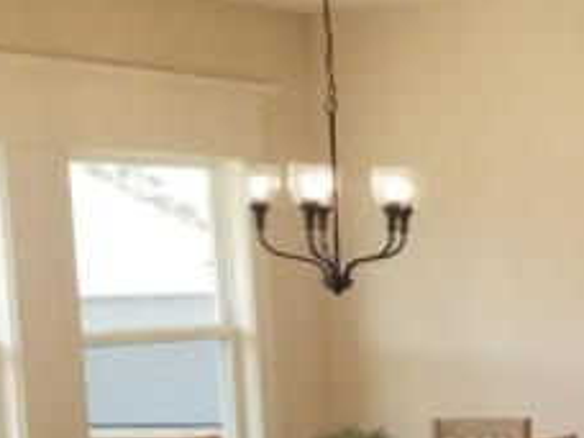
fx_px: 1603
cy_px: 382
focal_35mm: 95
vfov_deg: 15.4
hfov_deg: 17.3
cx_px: 1014
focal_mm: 4.3
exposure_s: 1/120
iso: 80
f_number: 1.7
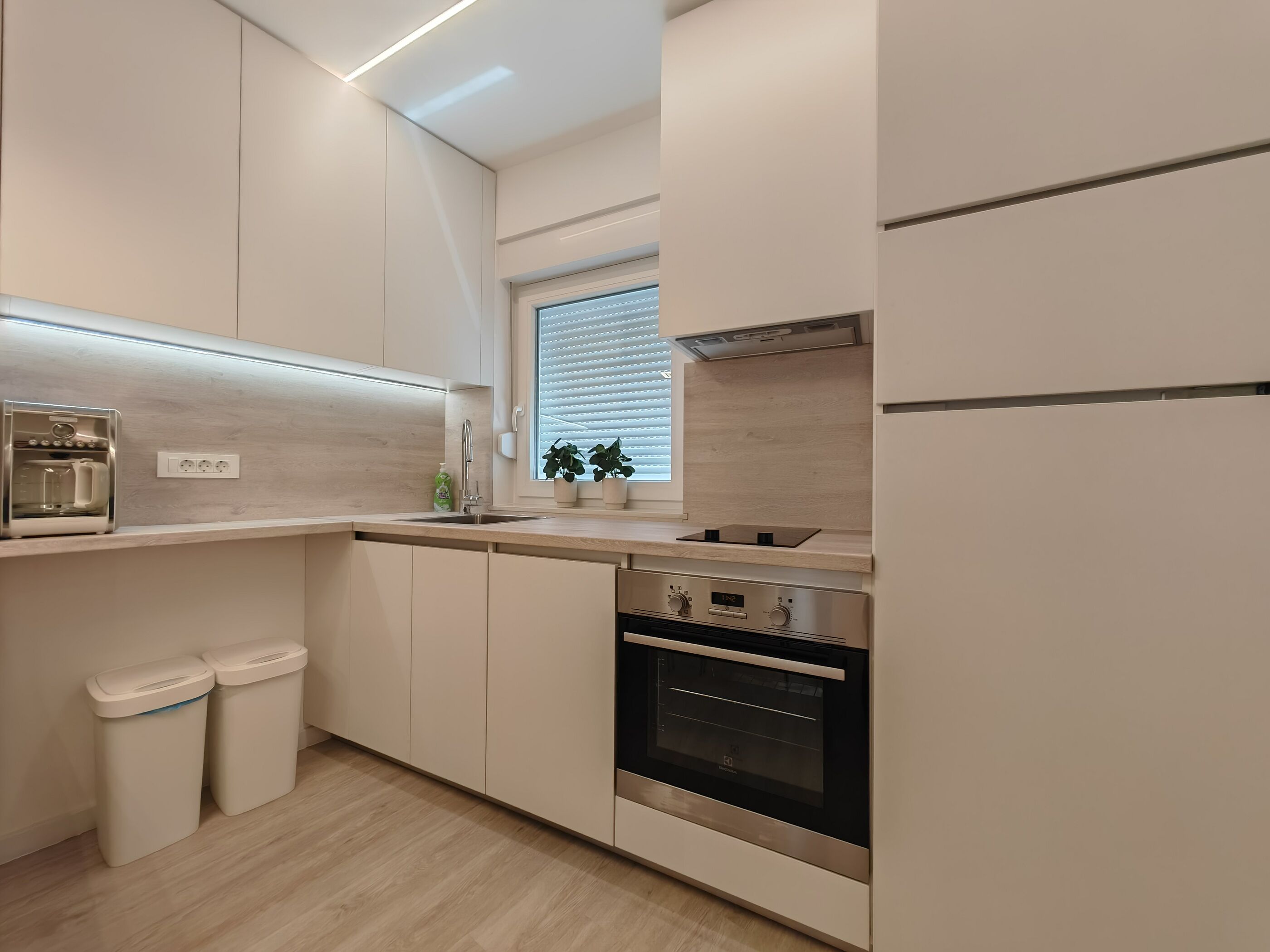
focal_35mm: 13
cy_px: 476
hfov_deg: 106.2
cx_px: 635
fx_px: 477
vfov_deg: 89.9
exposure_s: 1/50
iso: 217
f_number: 2
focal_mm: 1.82
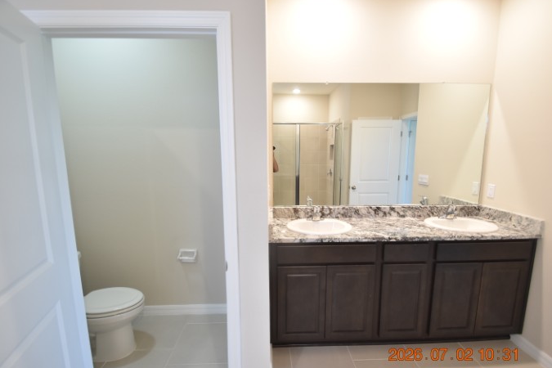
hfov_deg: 96.7
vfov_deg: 73.7
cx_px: 280
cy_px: 188
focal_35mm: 16
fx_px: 245
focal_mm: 10
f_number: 3.5
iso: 800
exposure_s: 1/45
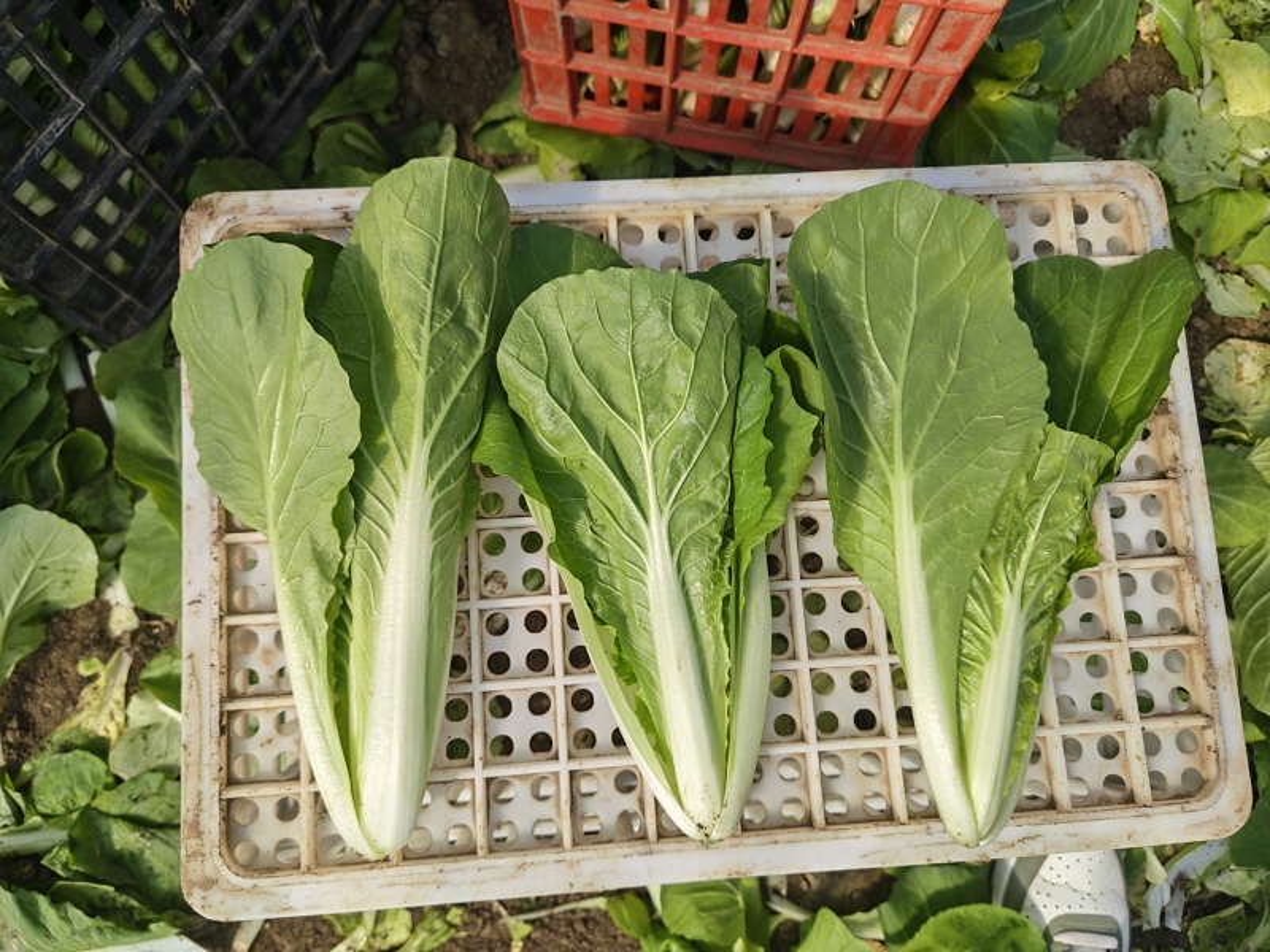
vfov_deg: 56.8
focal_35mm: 24
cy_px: 476
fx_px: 881
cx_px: 635
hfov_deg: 71.6
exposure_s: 1/720
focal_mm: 6.12
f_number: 1.9
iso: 50
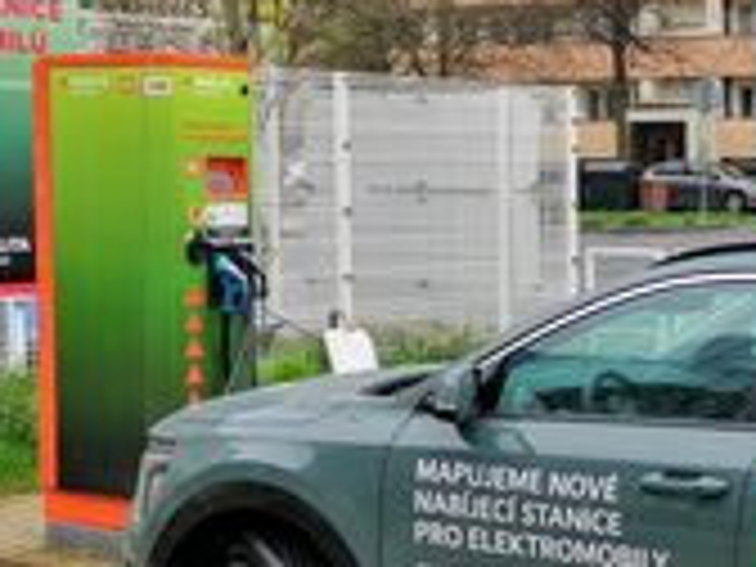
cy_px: 328
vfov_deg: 15.9
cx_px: 626
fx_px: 2031
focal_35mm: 93
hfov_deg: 20.8
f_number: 1.8
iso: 50
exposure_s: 1/443
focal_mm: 5.3
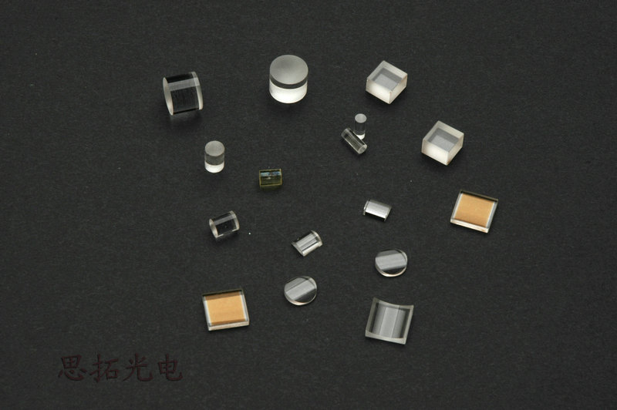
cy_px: 205
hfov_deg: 19.5
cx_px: 308
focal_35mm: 105
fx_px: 1798
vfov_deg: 13.0
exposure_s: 1/60
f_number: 18
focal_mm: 70
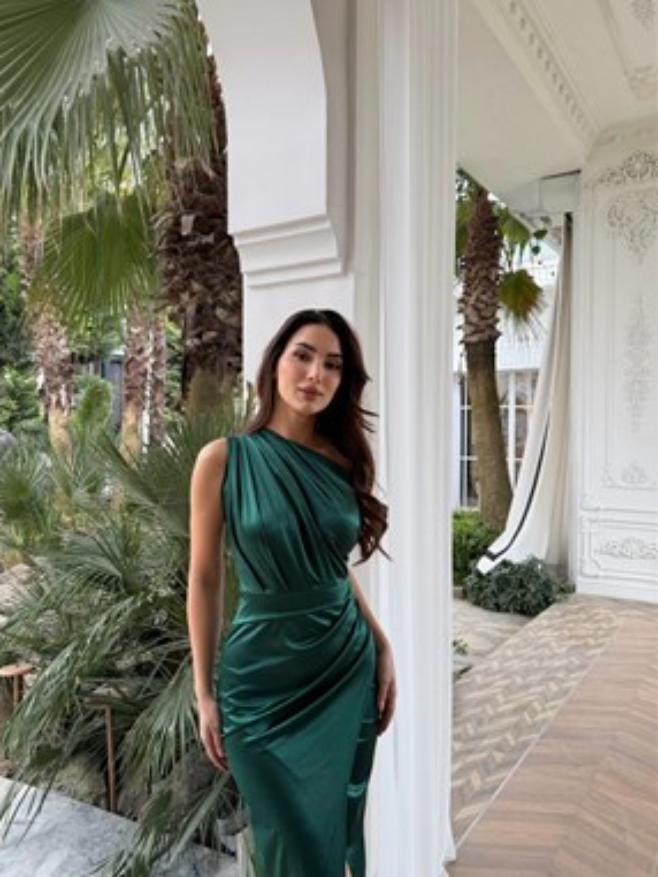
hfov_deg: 51.3
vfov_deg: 65.3
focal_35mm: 27
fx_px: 684
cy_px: 438
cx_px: 290
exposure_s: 1/295
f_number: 1.78
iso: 80
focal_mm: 6.76
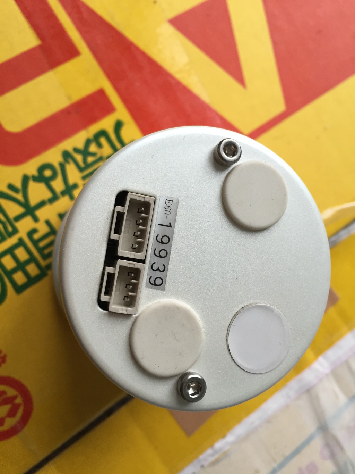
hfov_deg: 48.2
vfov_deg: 61.7
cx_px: 178
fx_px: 396
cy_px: 237
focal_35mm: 29
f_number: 2.2
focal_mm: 4.15
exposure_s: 1/33
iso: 64
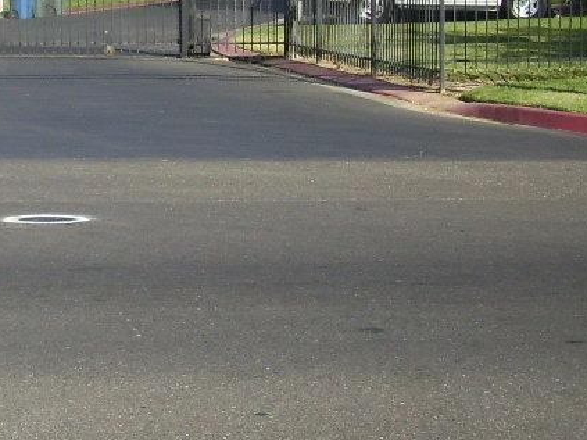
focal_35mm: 103
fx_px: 1746
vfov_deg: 14.1
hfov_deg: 18.3
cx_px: -71
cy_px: -3
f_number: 5.6
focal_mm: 5.7
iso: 80
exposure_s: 1/200
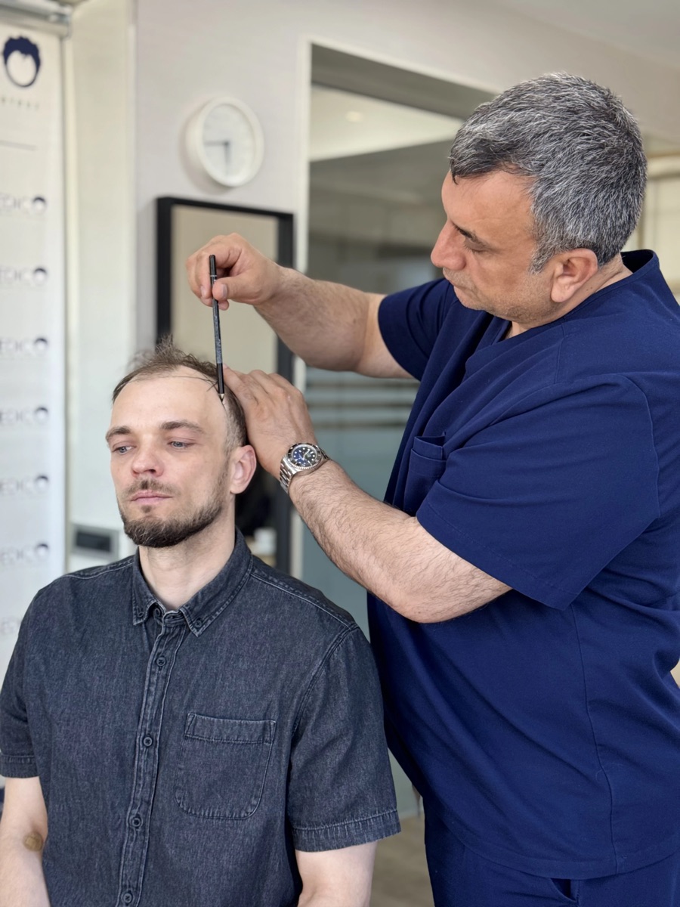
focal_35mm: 48
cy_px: 454
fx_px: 1257
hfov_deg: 30.3
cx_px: 340
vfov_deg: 39.7
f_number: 1.78
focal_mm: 6.76
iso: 80
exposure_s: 1/100
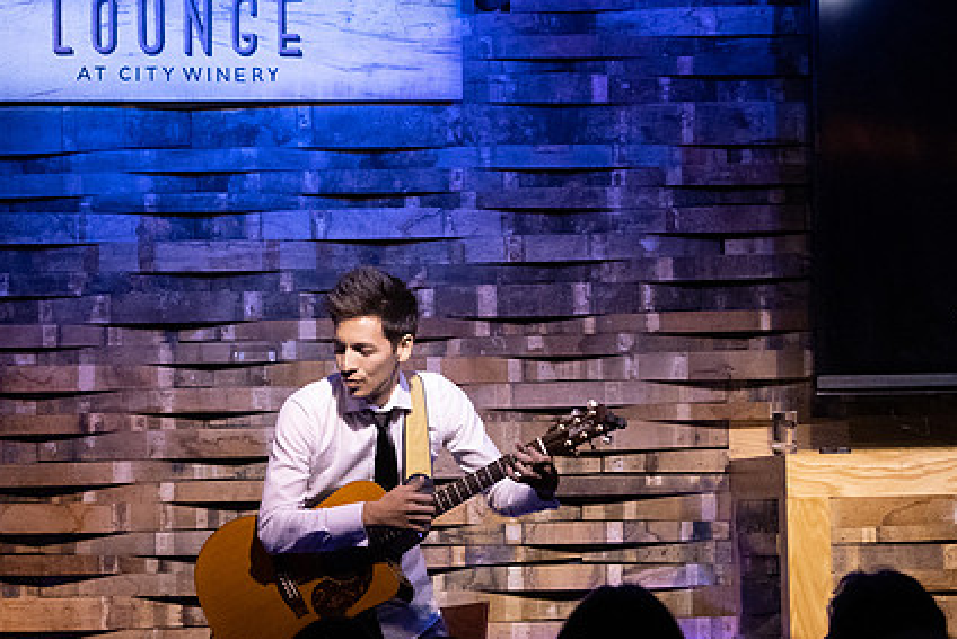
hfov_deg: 11.1
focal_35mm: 186
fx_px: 4946
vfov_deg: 7.4
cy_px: 354
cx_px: 472
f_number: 6.3
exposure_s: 1/200
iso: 6400
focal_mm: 117
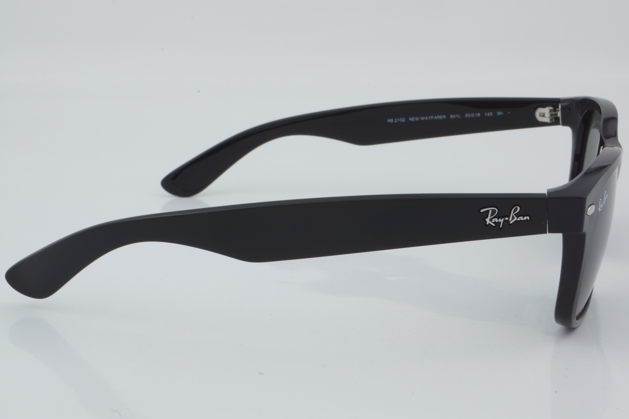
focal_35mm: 75
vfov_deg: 18.2
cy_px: 210
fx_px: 1310
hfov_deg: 27.0
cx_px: 314
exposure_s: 1/4
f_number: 29
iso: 100
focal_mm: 50
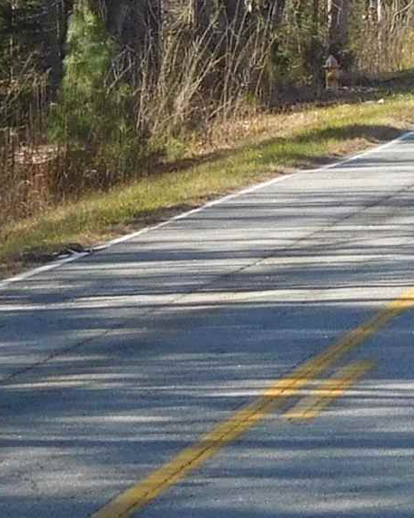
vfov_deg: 6.0
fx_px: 4952
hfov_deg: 4.8
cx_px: 465
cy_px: 86
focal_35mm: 323
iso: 125
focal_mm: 11.1
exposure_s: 1/250
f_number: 4.4
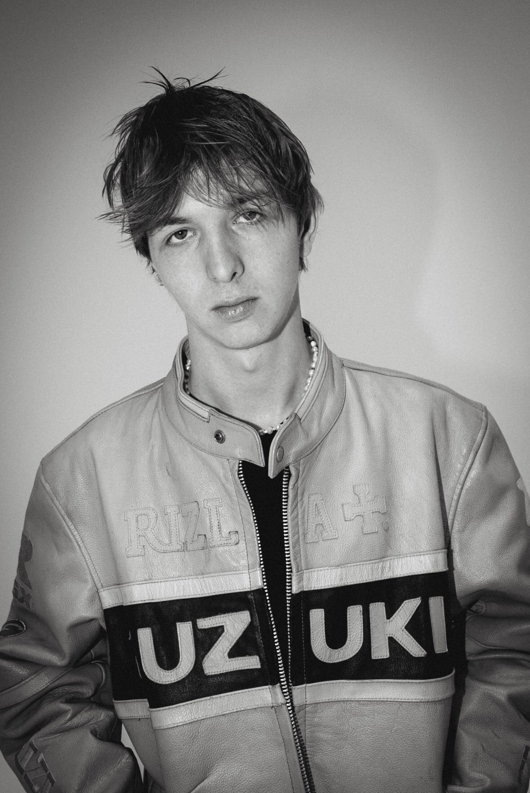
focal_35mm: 40
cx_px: 265
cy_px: 396
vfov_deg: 48.4
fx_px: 882
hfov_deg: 33.4
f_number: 4
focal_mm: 27
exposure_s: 1/200
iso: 3200
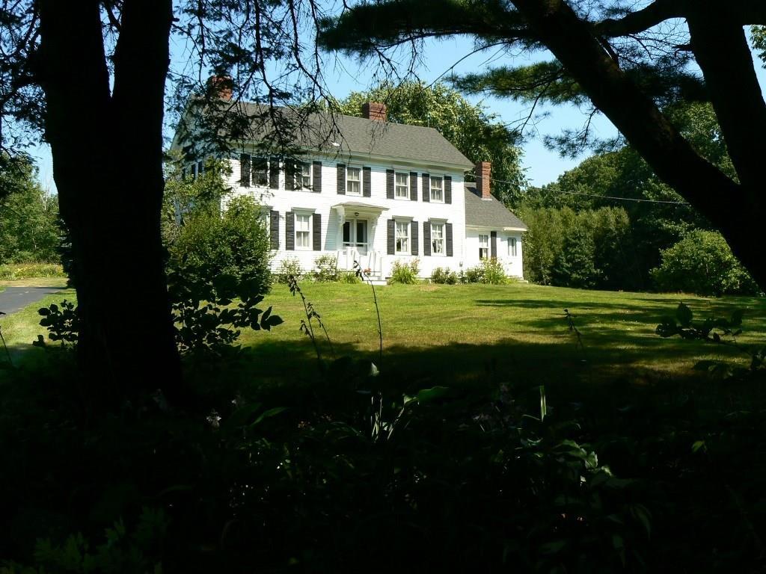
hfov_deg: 51.4
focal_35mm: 36
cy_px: 287
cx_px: 383
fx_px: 797
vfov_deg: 39.7
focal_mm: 6
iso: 80
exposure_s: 1/250
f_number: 5.6
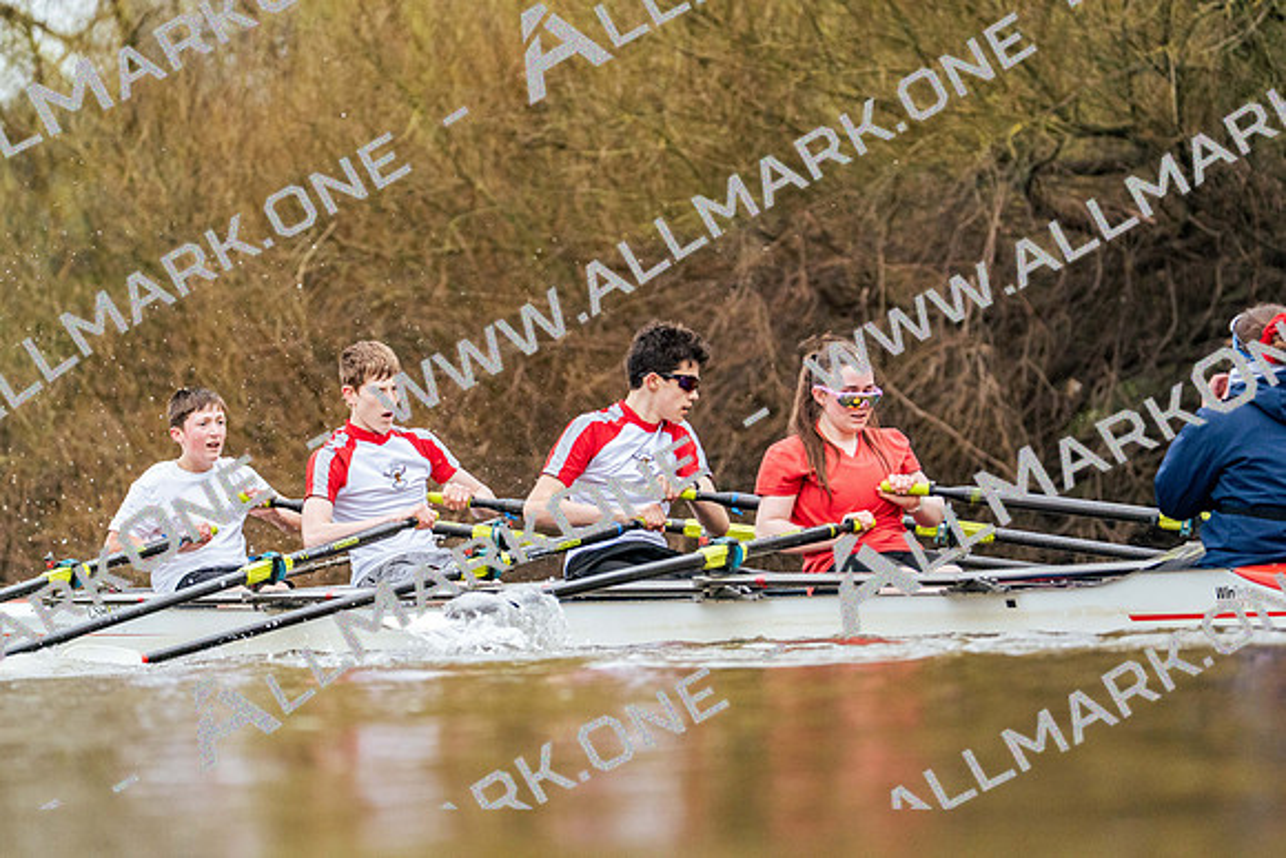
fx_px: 11362
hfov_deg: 6.5
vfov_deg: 4.3
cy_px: 429
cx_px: 643
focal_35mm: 318
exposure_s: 1/2000
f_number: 6.3
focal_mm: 318
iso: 5000
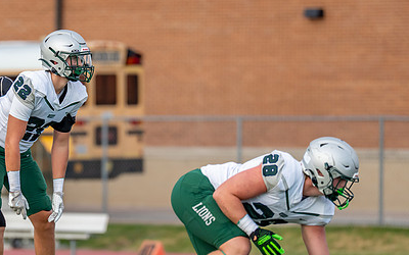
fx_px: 5295
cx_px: 60
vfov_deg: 2.8
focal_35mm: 475
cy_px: 156
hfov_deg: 4.4
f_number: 2.8
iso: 500
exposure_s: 1/2000
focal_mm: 200
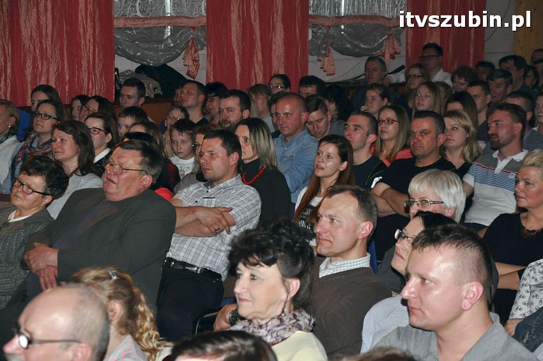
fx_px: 1401
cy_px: 180
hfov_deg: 21.9
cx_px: 272
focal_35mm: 93
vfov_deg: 14.7
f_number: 5.3
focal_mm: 62
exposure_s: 1/60
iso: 1000
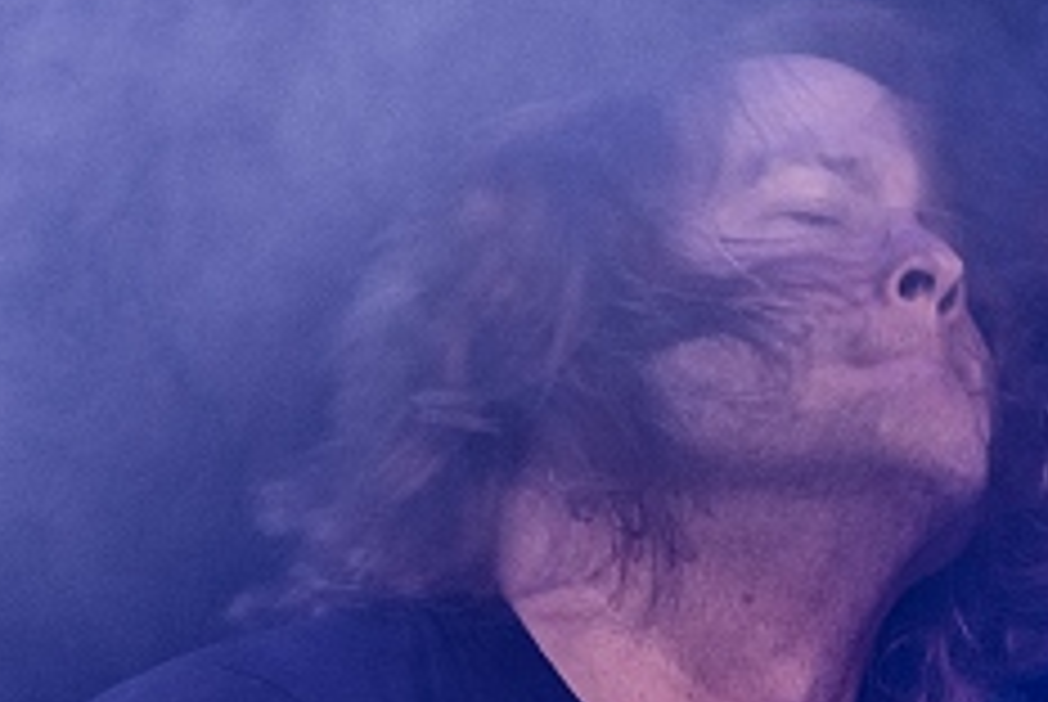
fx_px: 18204
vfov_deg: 2.2
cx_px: 1187
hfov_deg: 3.3
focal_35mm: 625
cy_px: 792
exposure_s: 1/100
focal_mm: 135
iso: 1600
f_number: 2.8
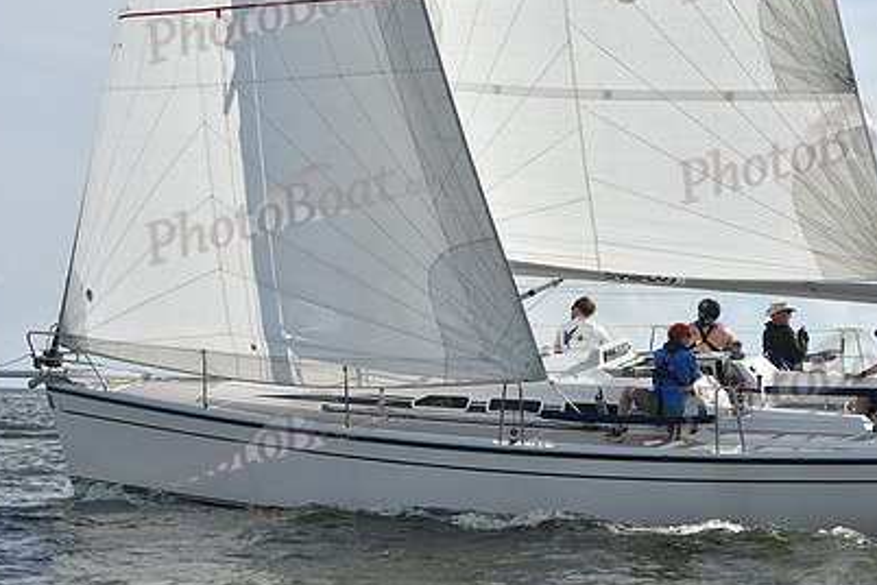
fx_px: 2460
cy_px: 291
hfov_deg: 20.2
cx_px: 567
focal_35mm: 101
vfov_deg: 13.6
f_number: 9
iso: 250
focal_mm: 70
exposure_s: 1/1000
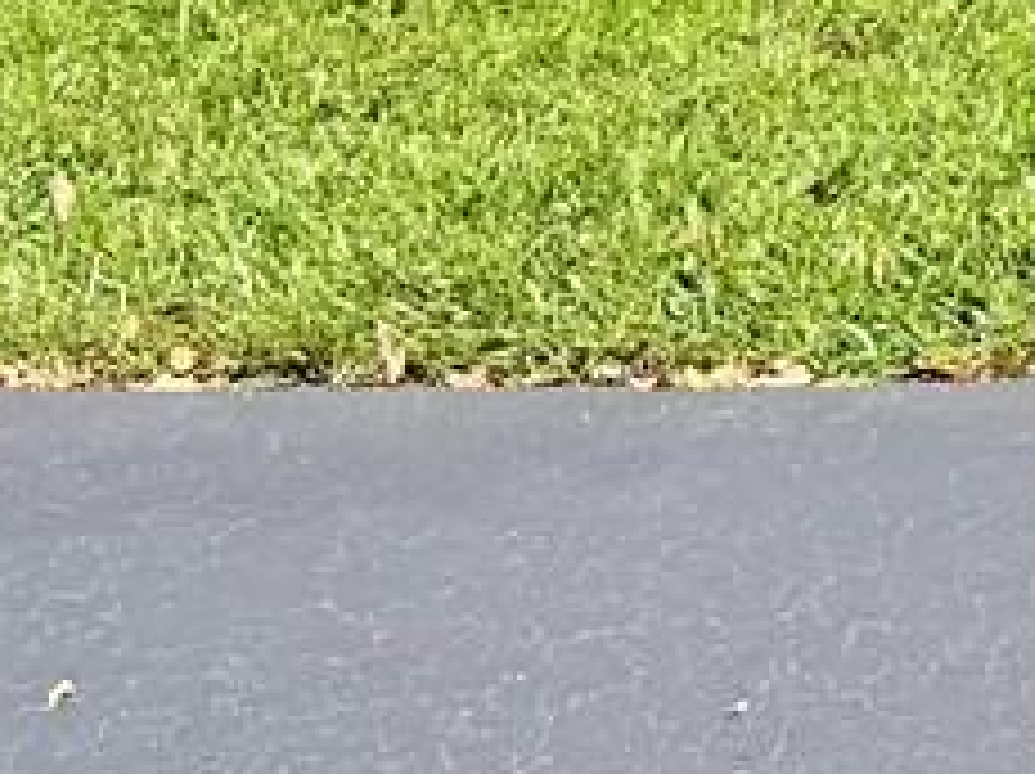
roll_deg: -1.5
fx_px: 4988
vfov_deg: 7.8
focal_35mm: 167
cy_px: -1516
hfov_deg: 10.9
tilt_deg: +2.1
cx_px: 2030
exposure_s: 1/7353
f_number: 1.78
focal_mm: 6.76
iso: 80
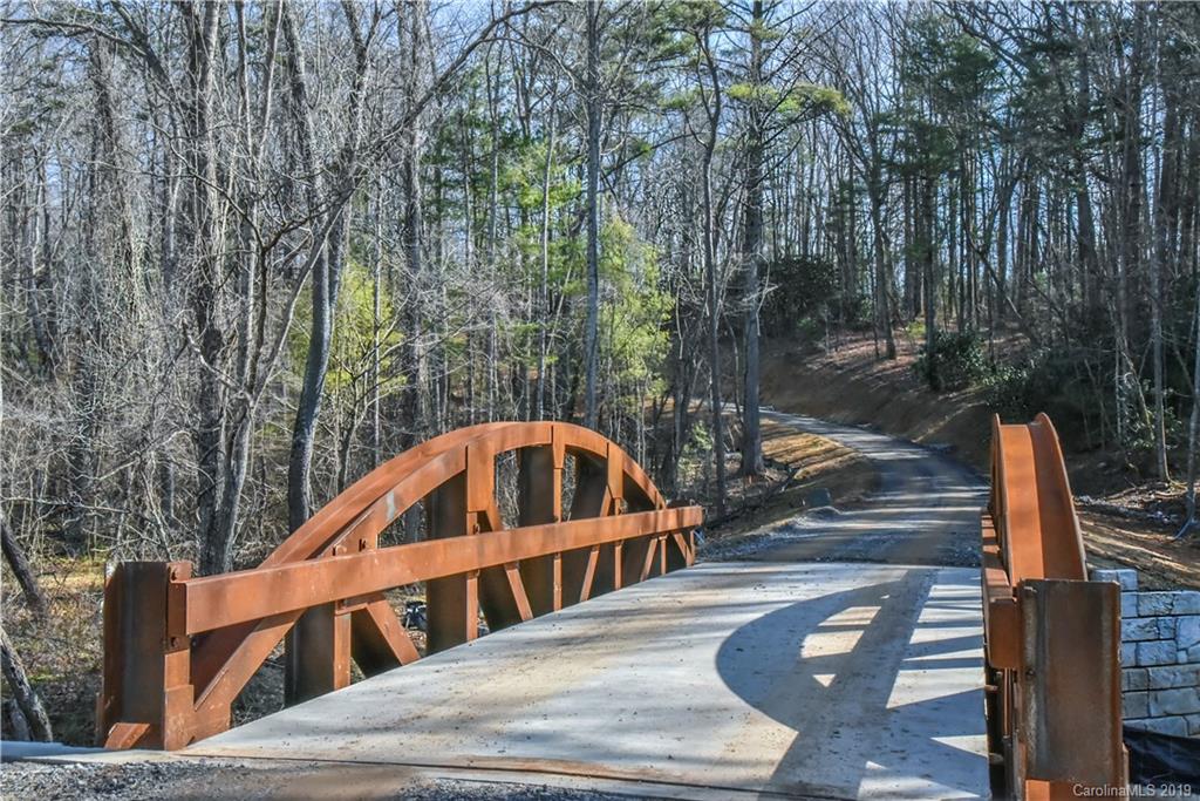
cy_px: 400
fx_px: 1267
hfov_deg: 50.7
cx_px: 600
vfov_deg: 35.1
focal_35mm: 38
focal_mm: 38
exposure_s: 1/400
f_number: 20
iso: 4000
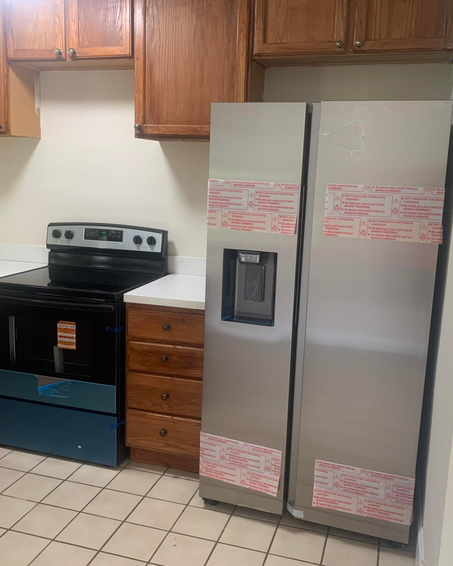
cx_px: 223
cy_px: 283
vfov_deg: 52.8
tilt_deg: -9.8
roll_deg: -1.4
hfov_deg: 43.4
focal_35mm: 34
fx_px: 570
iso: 160
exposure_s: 1/60
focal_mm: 4.25
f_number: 1.8
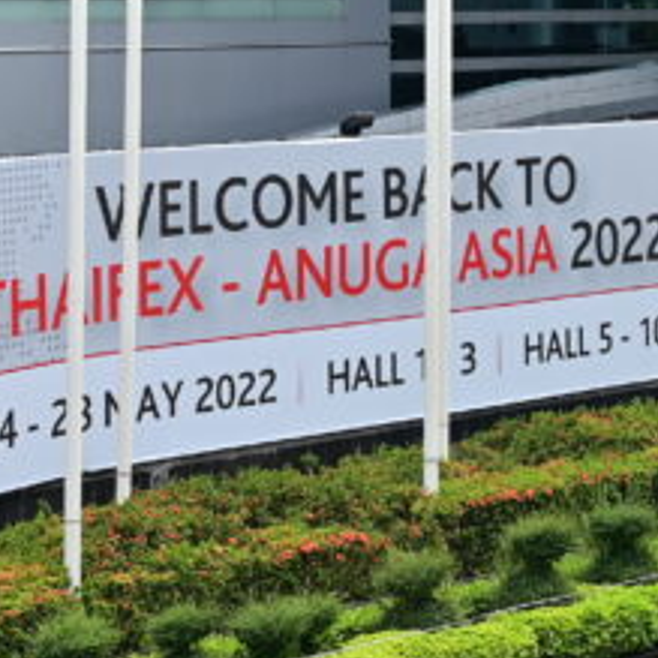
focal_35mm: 135
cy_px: -170
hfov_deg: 12.6
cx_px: 805
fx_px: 2903
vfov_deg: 12.6
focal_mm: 34
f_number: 5
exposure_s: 1/400
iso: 110
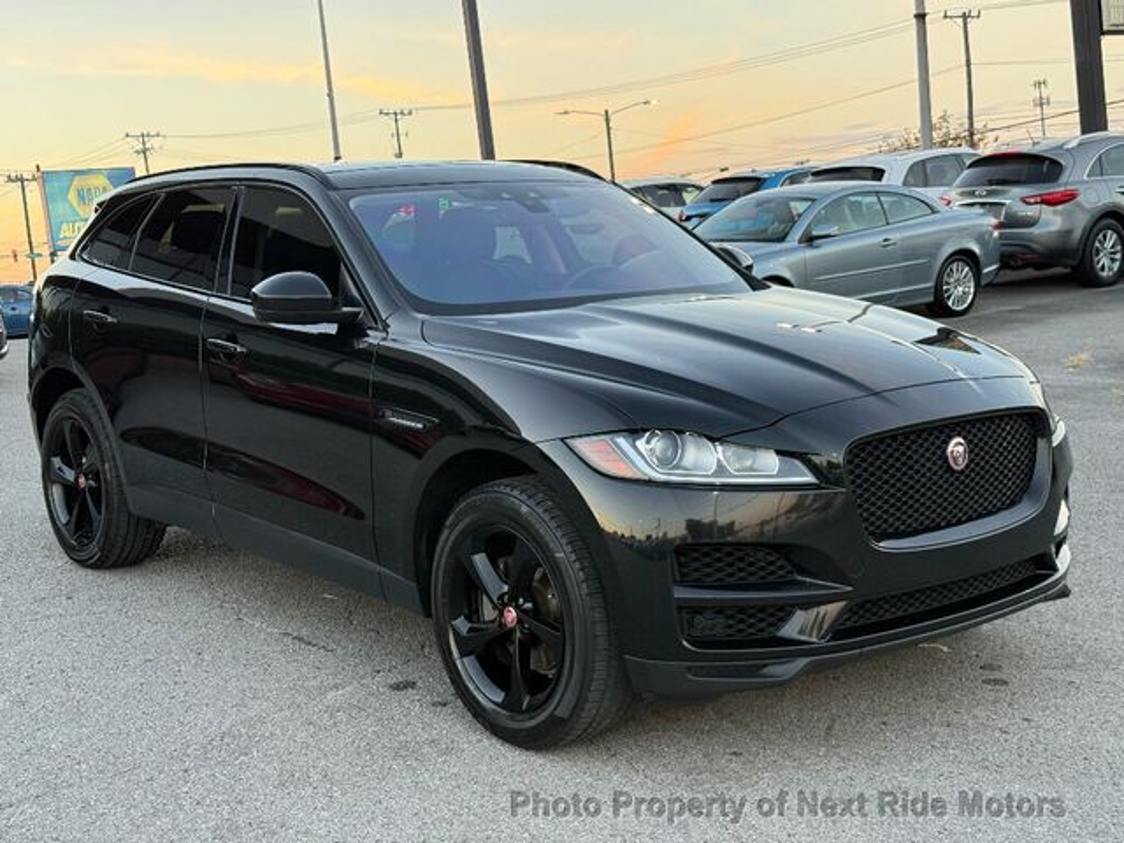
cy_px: 422
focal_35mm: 48
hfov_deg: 39.7
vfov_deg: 30.3
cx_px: 562
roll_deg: +6.6
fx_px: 1559
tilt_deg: -4.5
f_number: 1.78
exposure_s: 1/60
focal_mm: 6.76
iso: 100
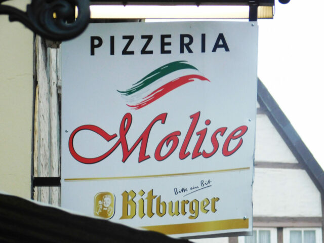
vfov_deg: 5.1
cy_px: 122
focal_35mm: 294
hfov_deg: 6.7
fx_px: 2752
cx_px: 162
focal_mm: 52.2
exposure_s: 1/60
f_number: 5.7
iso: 280
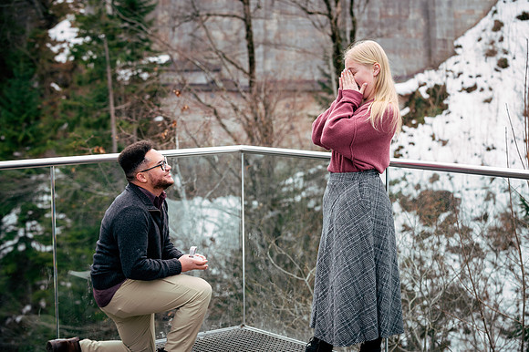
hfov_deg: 25.4
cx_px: 264
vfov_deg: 17.0
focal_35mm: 80
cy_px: 176
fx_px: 1175
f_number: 5
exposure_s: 1/320
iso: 250
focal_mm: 80
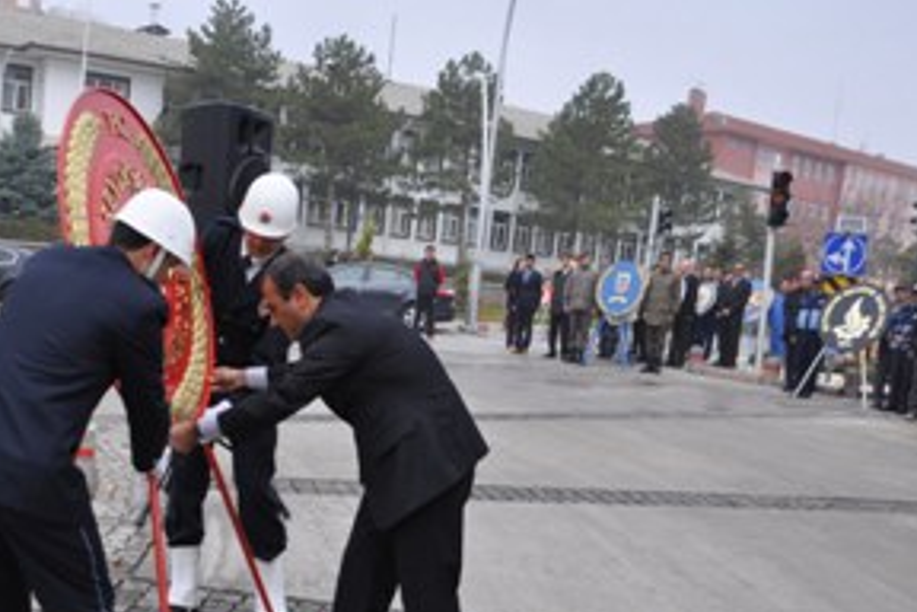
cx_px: 274
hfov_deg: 45.4
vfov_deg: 31.2
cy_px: 472
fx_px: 1070
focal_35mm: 42
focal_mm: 18
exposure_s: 1/200
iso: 200
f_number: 7.1
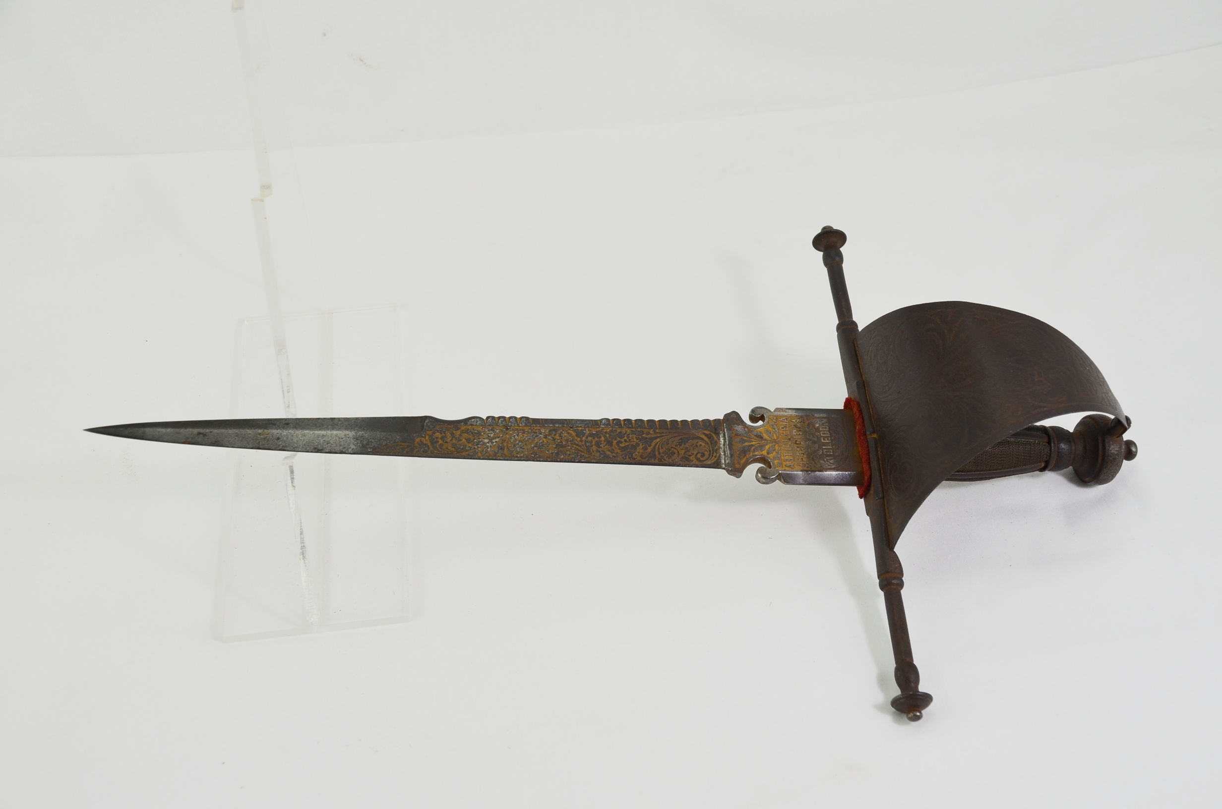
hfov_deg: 42.4
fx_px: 1575
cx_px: 611
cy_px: 404
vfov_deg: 28.8
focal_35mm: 46
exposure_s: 1/160
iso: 200
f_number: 6.3
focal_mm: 31
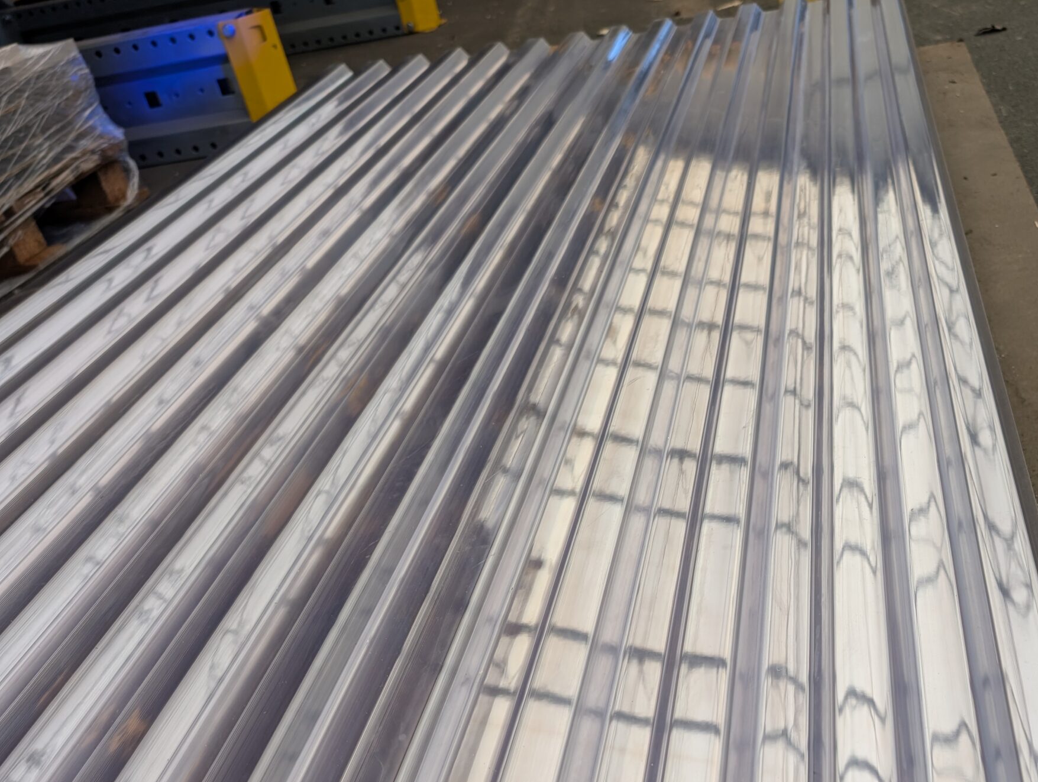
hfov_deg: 52.2
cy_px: 532
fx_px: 1051
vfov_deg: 40.2
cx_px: 625
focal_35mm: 35
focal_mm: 6.9
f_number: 1.68
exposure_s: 1/217
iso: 51
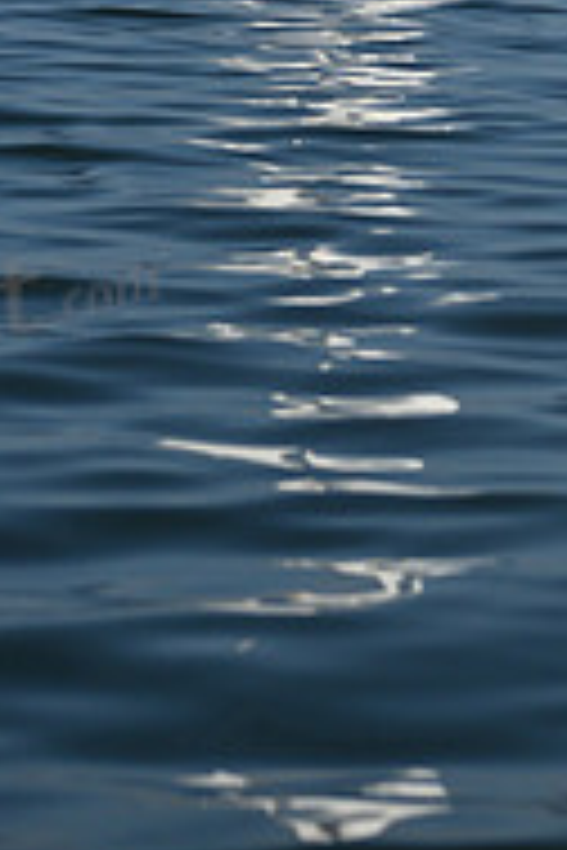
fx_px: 5079
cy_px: -405
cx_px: 394
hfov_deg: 6.4
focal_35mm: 215
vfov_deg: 9.3
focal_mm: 70
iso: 320
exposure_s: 1/8000
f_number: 4
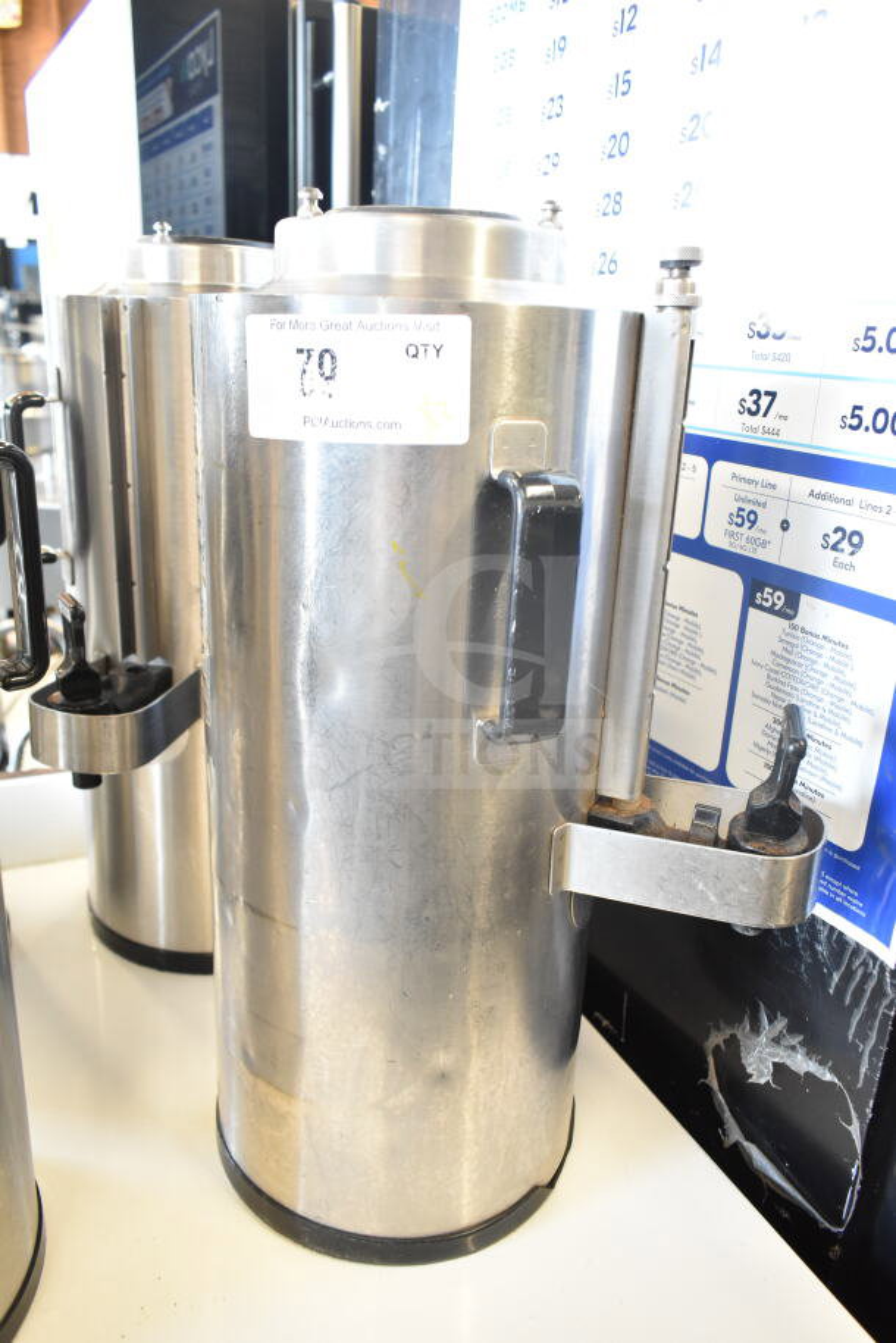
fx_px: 1007
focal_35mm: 27
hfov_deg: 48.0
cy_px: 672
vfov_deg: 67.4
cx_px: 448
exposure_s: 1/40
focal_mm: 18
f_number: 3.5
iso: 1600
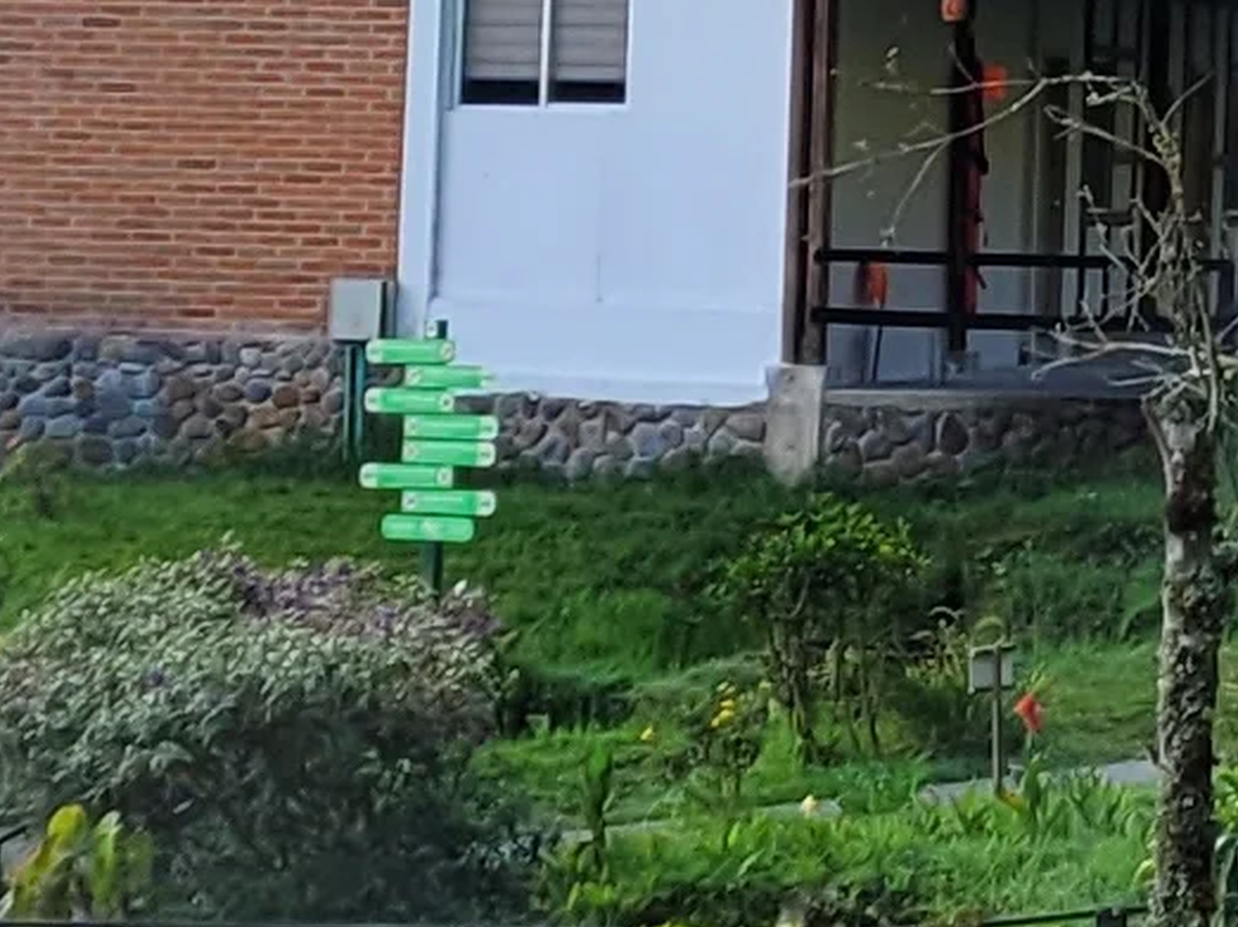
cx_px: 1430
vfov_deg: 7.2
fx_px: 7185
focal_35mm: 201
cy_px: -550
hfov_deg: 9.7
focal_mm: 5.4
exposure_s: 1/603
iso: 40
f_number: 1.8
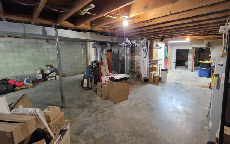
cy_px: 65
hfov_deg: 101.2
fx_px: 94
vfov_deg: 74.6
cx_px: 125
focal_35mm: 15
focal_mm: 2.2
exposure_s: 1/60
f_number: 1.9
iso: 800
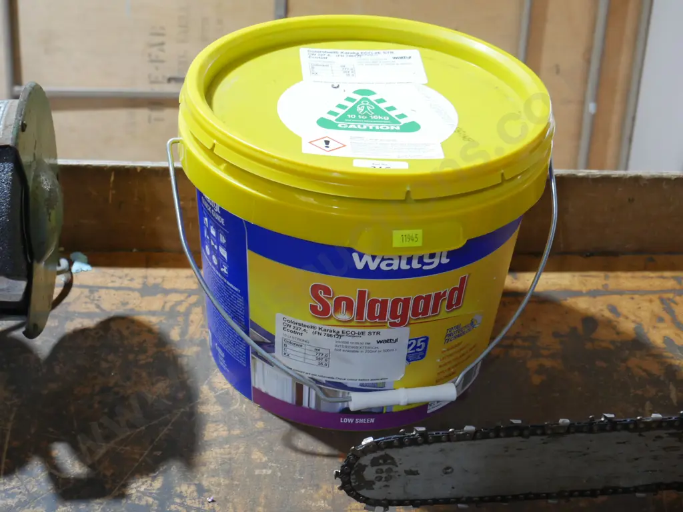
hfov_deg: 38.2
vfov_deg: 29.1
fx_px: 987
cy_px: 256
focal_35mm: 50
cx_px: 342
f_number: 5.3
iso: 1250
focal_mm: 25
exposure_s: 1/60
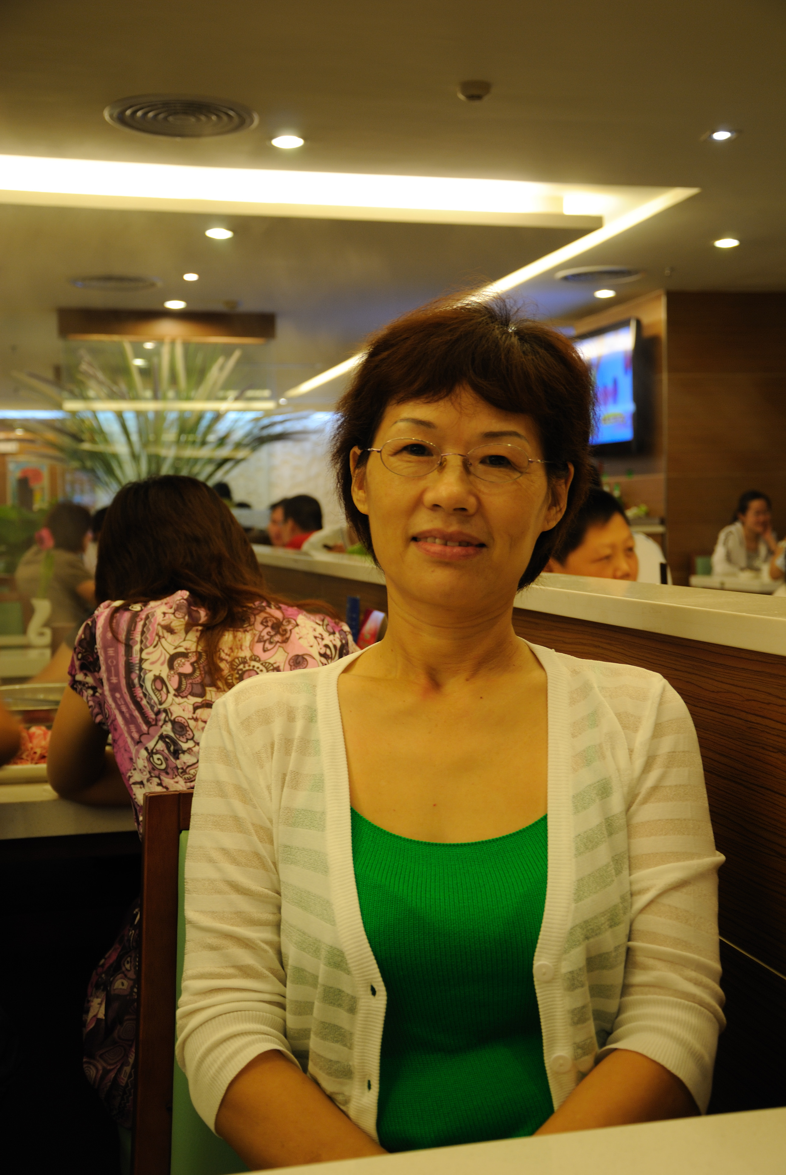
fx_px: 1469
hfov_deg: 29.9
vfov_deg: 43.6
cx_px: 393
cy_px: 588
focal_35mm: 45
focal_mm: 30
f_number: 4.2
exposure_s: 1/6
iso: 100
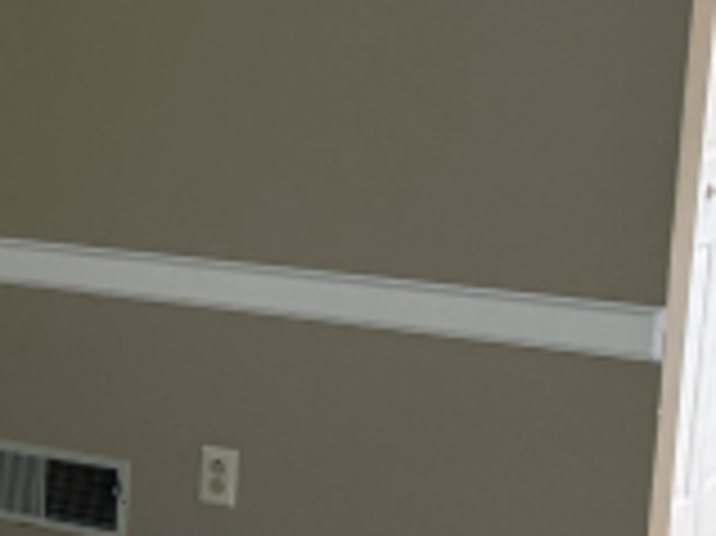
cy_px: 329
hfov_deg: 15.4
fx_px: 2253
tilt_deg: -10.4
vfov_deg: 13.6
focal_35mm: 109
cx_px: -592
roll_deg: +1.1
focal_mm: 5.96
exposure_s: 1/60
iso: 160
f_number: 1.6
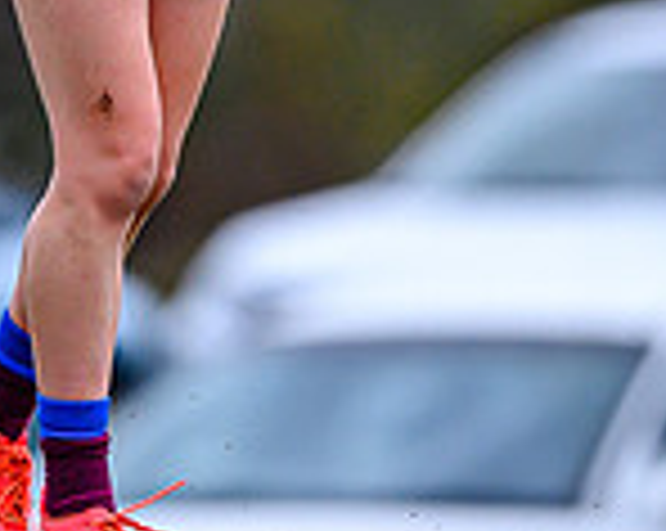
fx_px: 57559
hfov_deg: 0.7
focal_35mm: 2924
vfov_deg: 0.5
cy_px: -392
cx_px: 176
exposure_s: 1/1600
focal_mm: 500
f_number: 4
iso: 1250
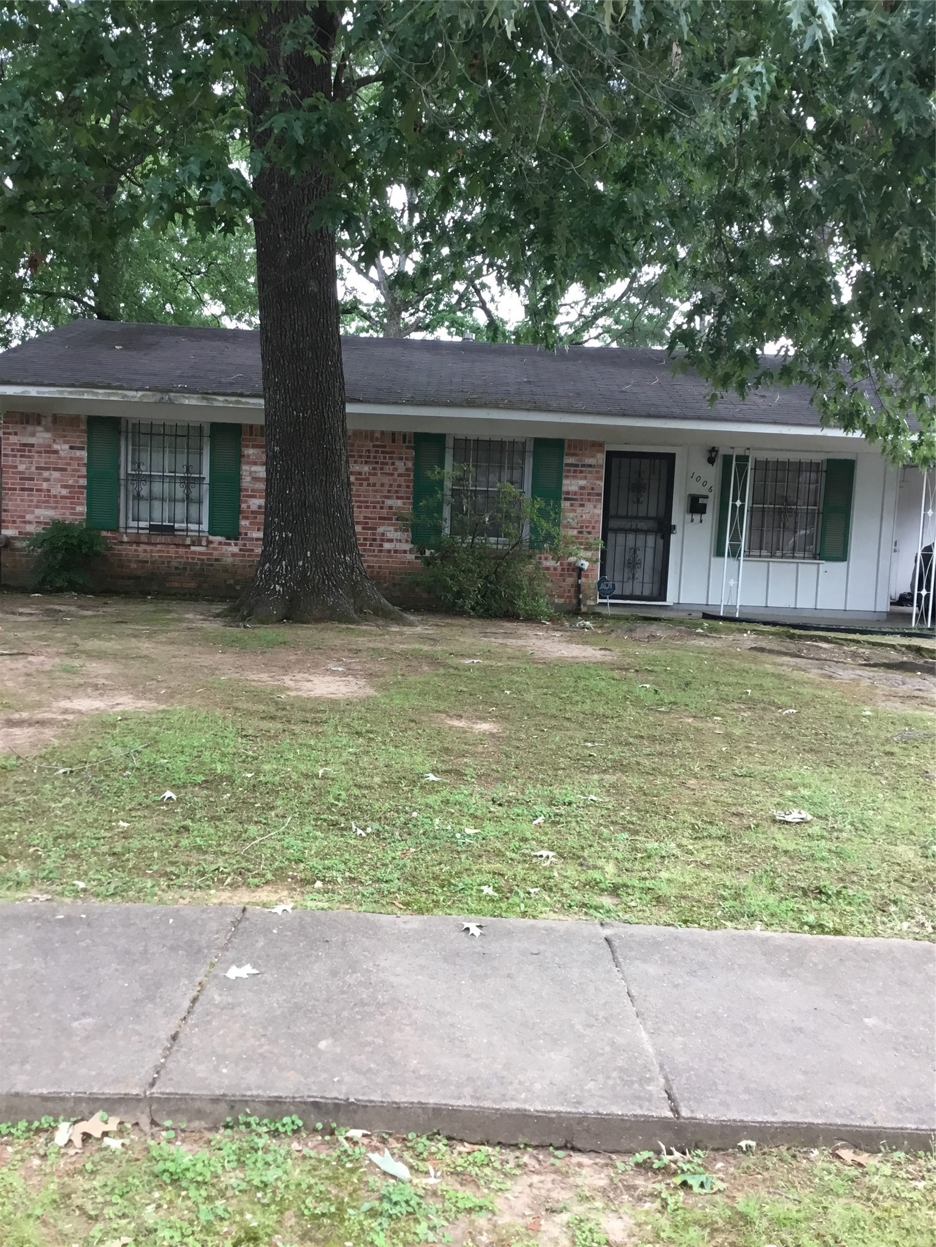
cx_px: 468
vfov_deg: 58.4
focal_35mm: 31
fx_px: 1118
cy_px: 624
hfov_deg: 45.4
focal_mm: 3.3
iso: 25
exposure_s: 1/40
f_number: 2.4
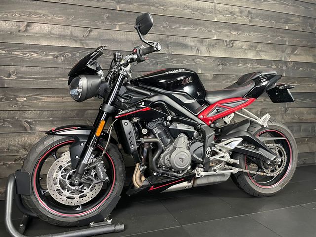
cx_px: 158
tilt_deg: -1.8
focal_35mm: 26
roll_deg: +1.5
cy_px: 118
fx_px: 237
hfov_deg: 67.3
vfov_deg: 53.1
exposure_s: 1/33
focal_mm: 4.2
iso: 400
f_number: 1.6
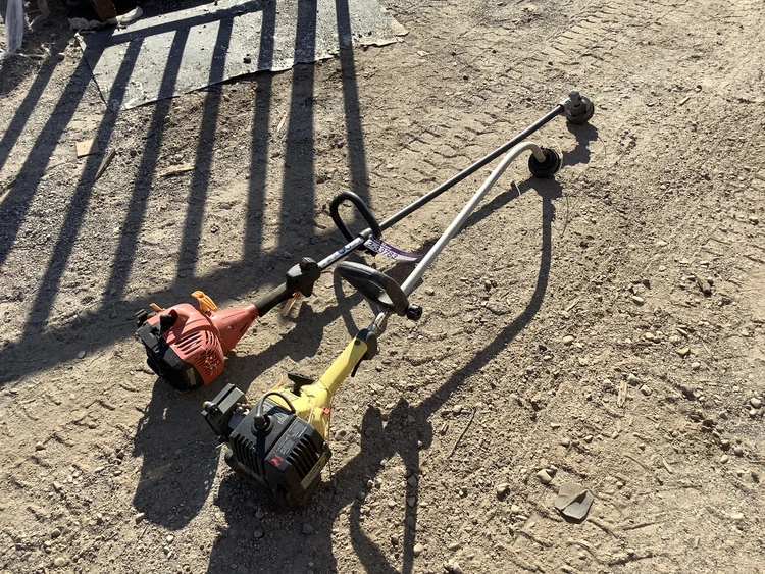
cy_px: 287
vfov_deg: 45.5
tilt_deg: -45.8
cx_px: 382
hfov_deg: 58.3
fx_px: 685
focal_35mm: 31
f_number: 2.4
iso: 25
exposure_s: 1/867
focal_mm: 3.3
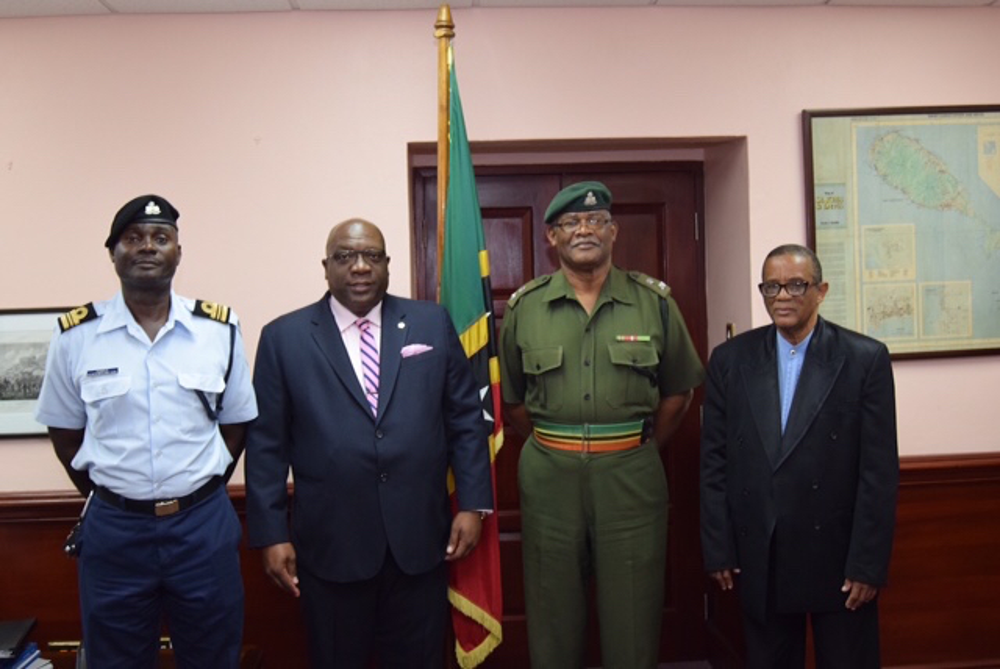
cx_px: 500
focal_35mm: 39
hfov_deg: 49.5
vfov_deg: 34.3
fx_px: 1084
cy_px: 334
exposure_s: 1/60
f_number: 5.6
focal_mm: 26
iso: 1600
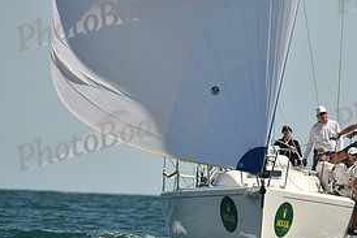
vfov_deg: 1.6
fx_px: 8413
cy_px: 187
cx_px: 268
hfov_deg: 2.4
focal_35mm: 848
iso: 250
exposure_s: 1/2500
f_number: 5
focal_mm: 400
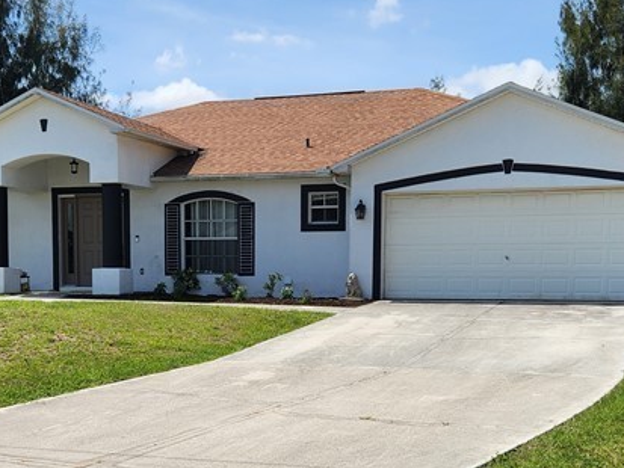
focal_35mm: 57
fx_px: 1028
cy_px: 376
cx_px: 261
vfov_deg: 25.2
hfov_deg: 33.7
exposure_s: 1/2346
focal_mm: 5.4
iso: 20
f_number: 1.8
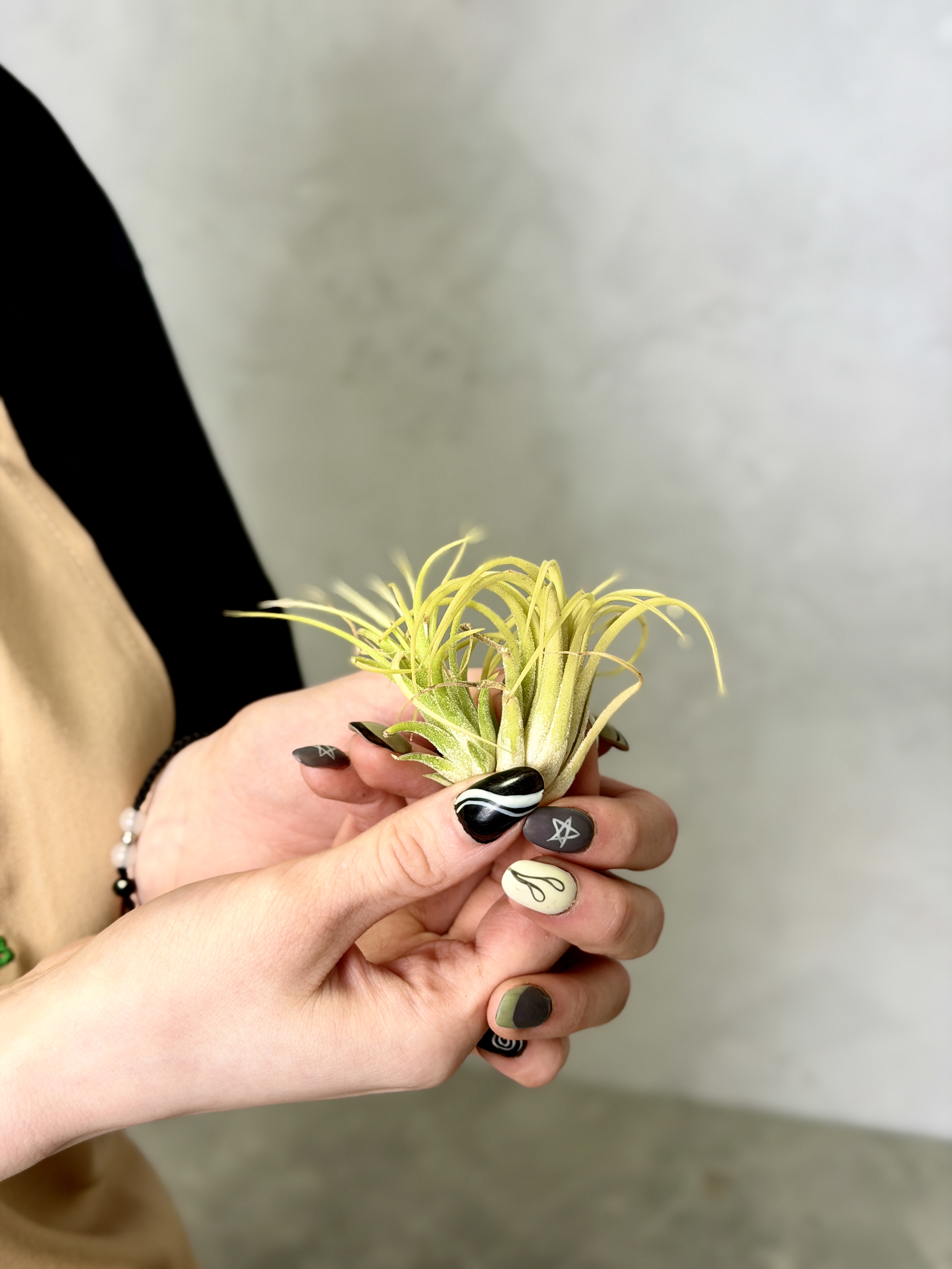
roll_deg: -0.5
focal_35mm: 48
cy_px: 634
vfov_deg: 39.7
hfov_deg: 30.3
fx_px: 1760
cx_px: 476
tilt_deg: -13.8
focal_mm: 6.76
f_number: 1.78
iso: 50
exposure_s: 1/120
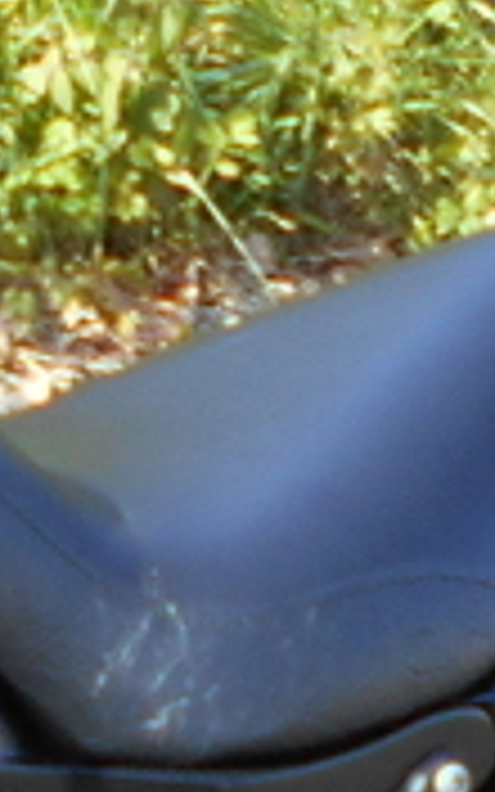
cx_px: 441
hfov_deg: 7.0
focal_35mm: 188
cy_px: 626
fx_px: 4058
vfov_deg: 11.1
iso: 80
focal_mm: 4.6
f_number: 3.2
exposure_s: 1/250
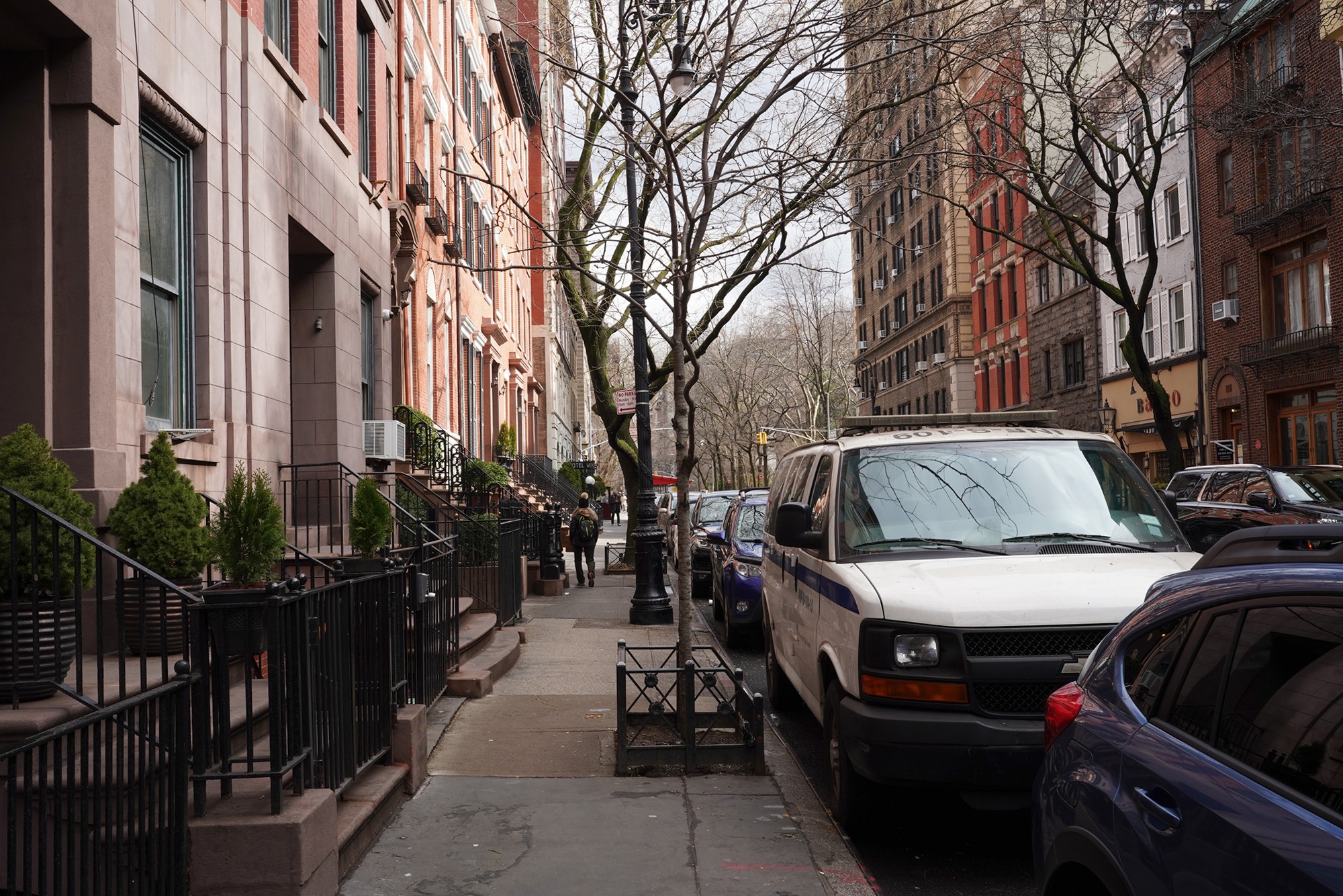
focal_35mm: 31
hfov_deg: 60.3
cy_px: 448
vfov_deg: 42.3
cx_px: 672
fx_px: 1157
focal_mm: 31
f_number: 16
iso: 400
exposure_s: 1/100
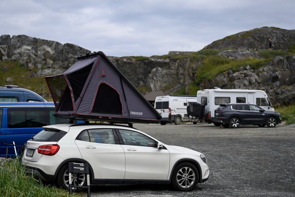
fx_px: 574
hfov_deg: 28.8
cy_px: 98
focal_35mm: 70
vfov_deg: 19.5
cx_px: 148
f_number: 2.8
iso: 100
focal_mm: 70
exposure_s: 1/1600
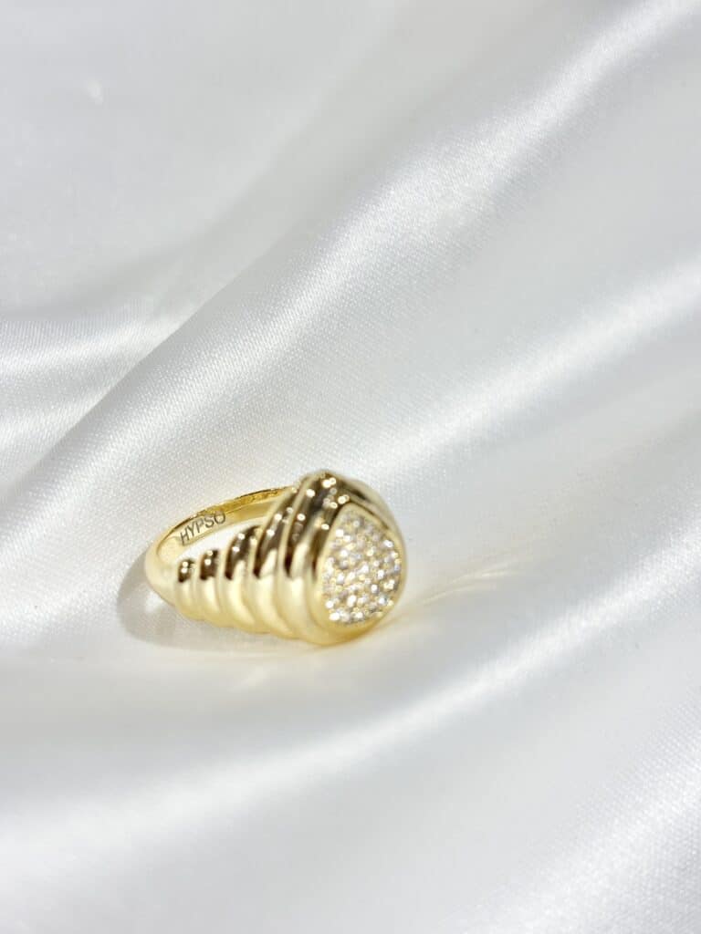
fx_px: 1404
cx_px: 350
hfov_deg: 28.0
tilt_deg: -37.5
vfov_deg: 36.8
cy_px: 467
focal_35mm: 52
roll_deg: +2.6
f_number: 1.6
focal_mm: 5.96
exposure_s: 1/270
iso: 32
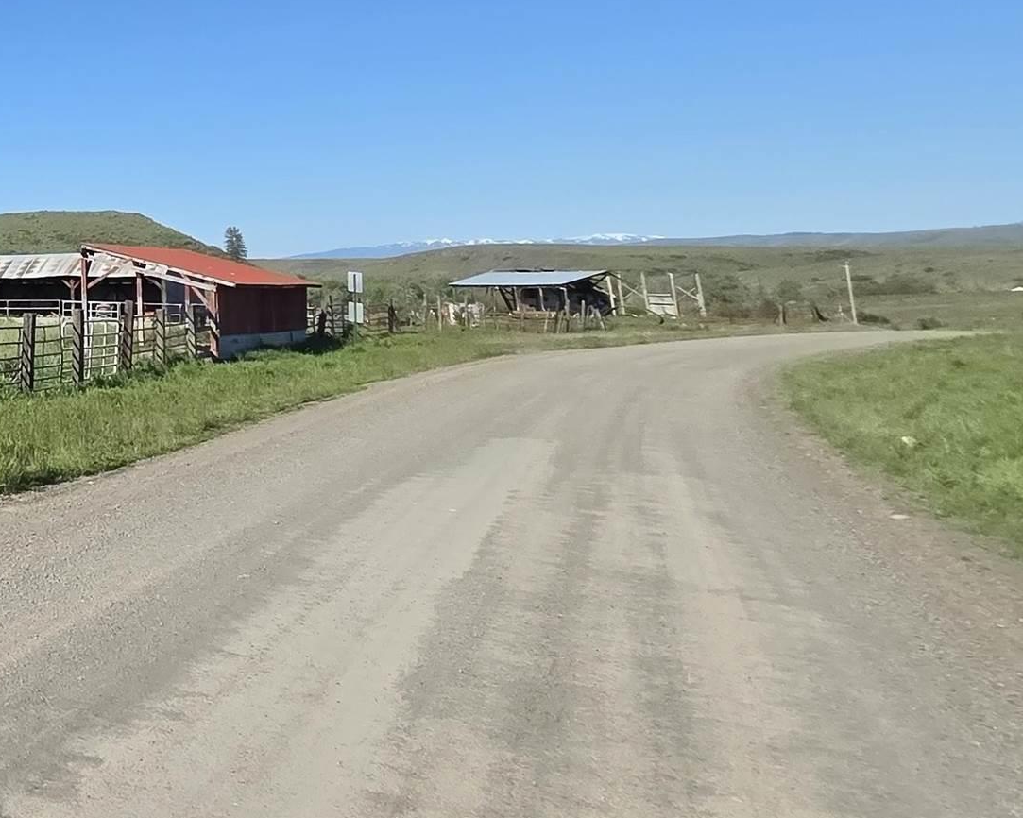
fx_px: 1090
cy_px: 145
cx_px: -420
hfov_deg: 31.9
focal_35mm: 36
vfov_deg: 39.3
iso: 50
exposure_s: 1/2228
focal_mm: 2.2
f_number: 2.2
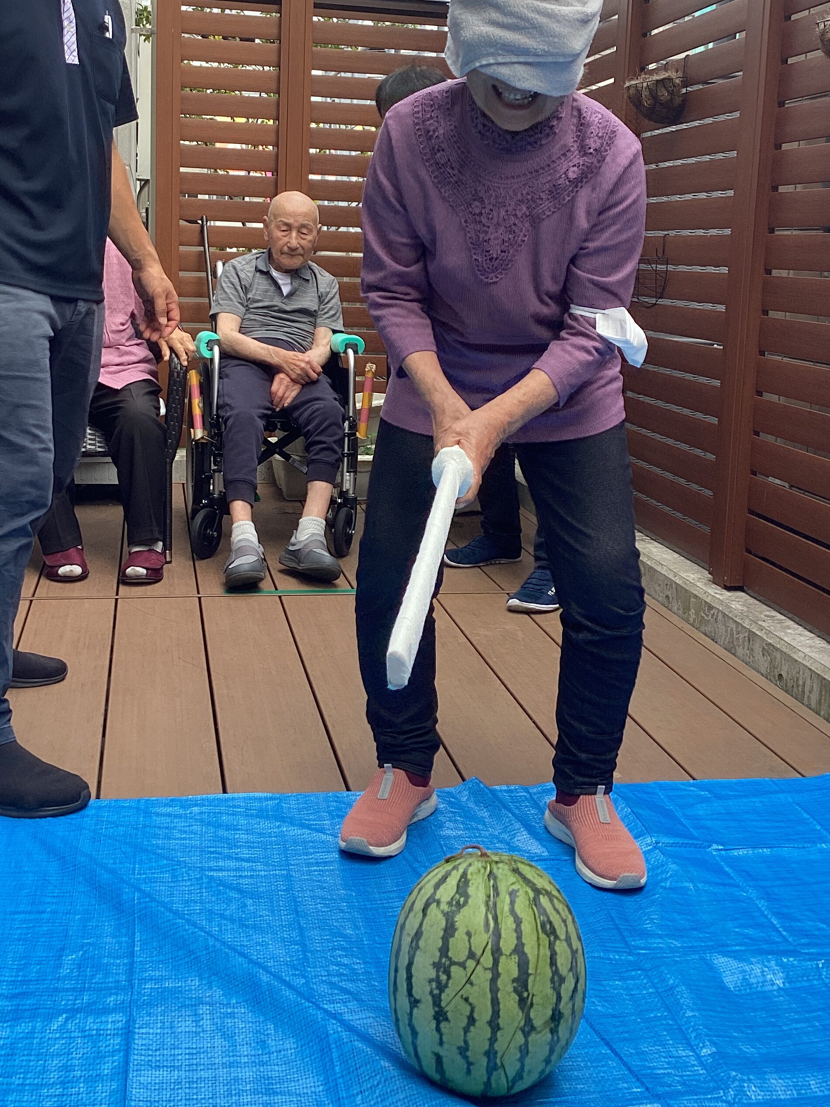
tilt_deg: -12.0
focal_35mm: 40
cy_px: 410
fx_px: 1279
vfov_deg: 46.4
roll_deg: -1.8
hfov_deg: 36.0
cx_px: 402
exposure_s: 1/234
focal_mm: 3.3
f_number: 2.4
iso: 25
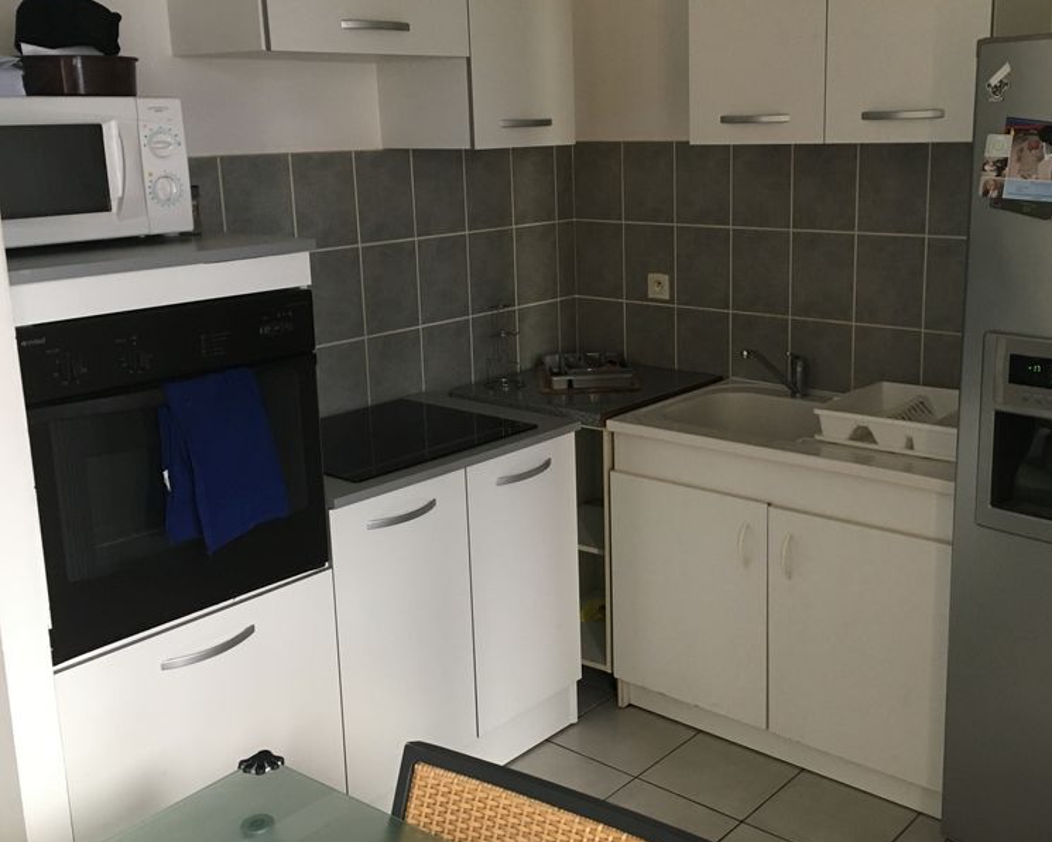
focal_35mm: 38
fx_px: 1183
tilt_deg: -12.1
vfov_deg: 39.1
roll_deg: +0.4
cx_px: 593
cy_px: 383
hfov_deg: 47.8
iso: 160
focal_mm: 4.15
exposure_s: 1/33
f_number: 2.2
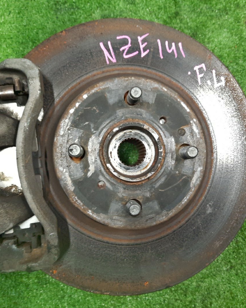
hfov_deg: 44.5
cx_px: 137
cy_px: 154
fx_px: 300
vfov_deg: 54.2
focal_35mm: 33
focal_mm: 4.6
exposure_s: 1/33
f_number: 2
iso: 288
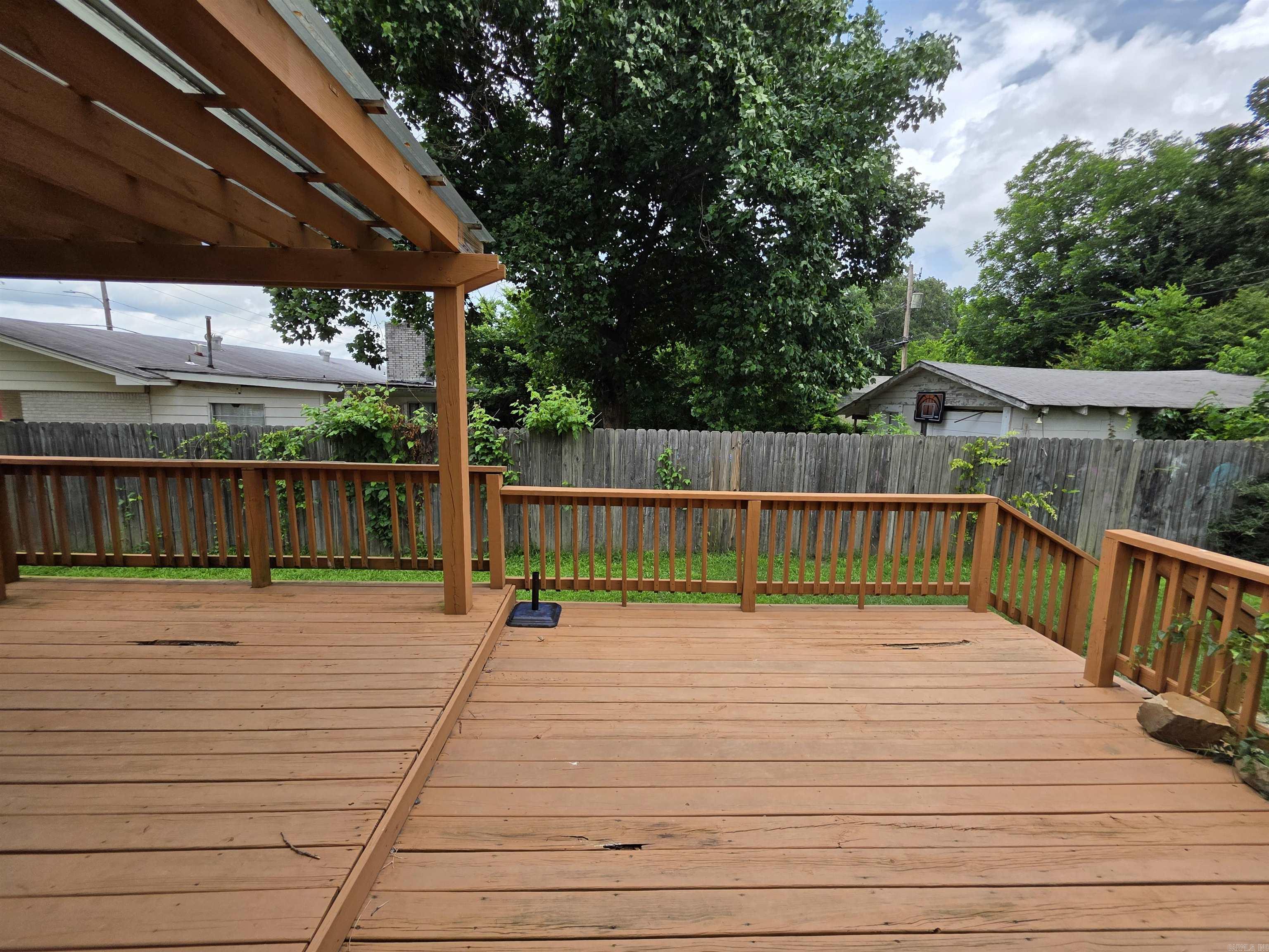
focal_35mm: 13
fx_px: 477
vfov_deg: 89.9
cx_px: 634
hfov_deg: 106.2
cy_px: 476
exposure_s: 1/1108
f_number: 1.9
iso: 40
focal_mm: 2.2
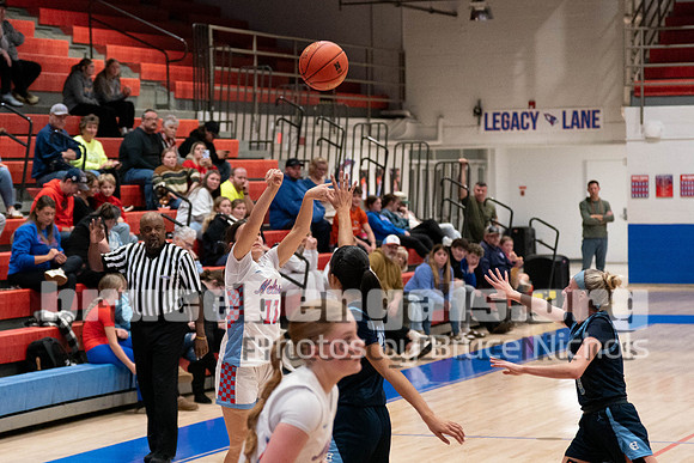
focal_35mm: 121
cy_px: 271
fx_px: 2327
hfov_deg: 16.9
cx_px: 259
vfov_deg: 11.4
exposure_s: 1/1000
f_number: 2.8
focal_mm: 70
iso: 4000
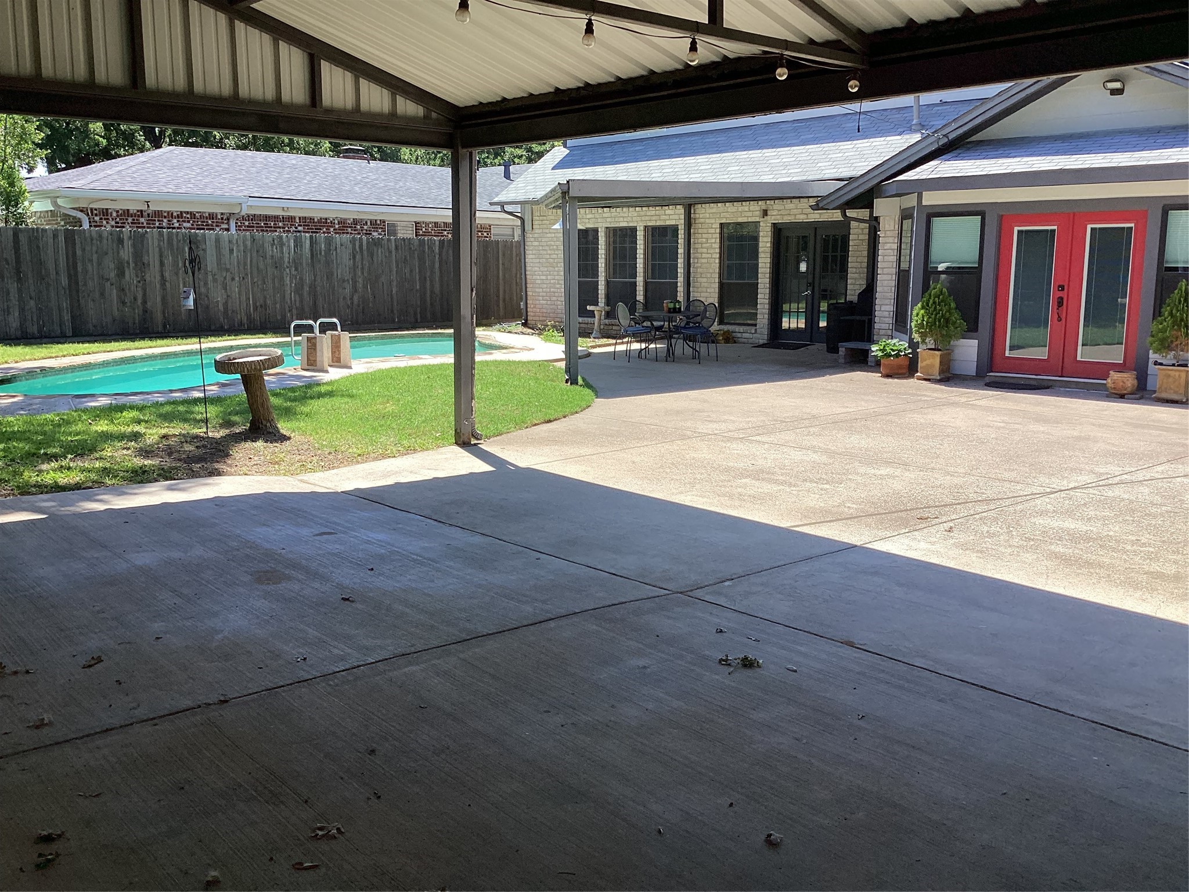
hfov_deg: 58.4
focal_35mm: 31
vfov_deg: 45.4
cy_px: 446
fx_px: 1065
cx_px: 594
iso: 25
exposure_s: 1/637
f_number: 2.4
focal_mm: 3.3
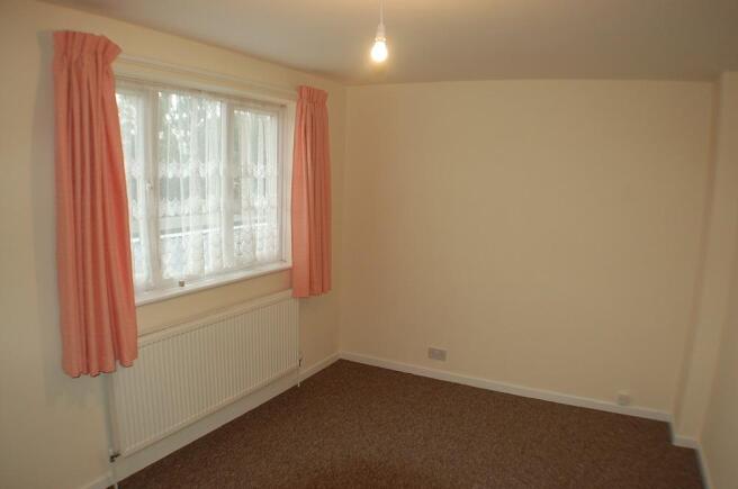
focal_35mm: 33
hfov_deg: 57.3
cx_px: 369
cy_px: 244
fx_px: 675
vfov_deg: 39.8
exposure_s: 1/100
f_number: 3.8
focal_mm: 22
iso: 400
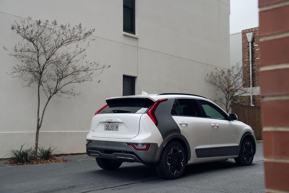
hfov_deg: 46.4
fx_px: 337
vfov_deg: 31.9
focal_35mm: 42
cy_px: 96
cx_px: 144
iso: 80
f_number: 4.5
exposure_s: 1/80
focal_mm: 42
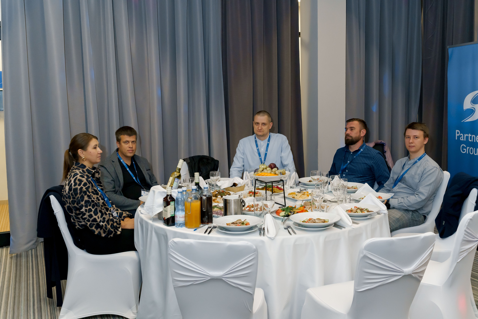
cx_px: 239
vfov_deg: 37.9
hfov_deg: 54.4
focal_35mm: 35
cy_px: 160
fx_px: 465
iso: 3200
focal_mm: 35
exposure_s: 1/125
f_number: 4.5
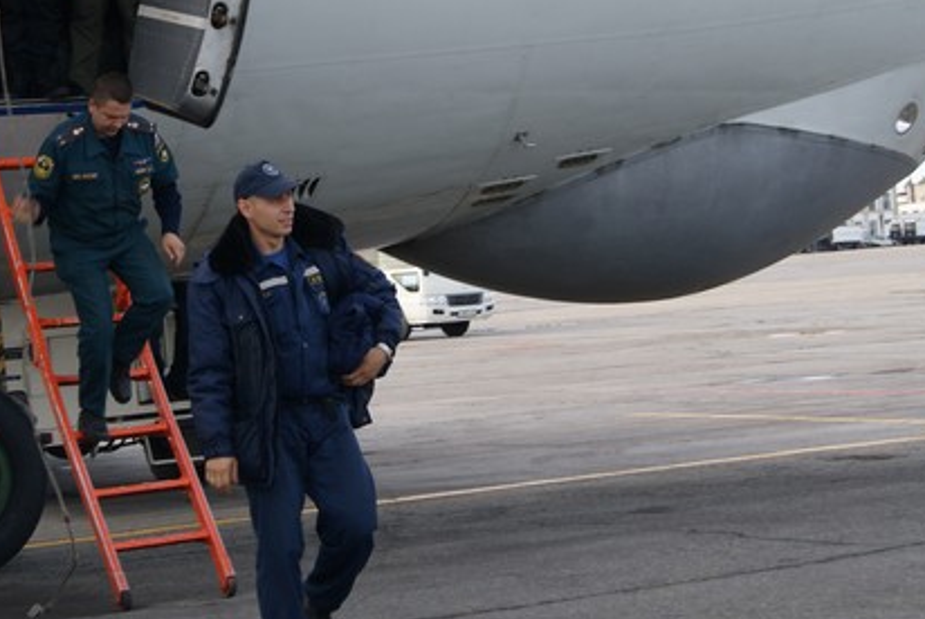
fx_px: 2624
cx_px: 238
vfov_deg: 13.4
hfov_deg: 19.9
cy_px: 179
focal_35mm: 102
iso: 100
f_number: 8
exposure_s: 1/80
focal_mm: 35
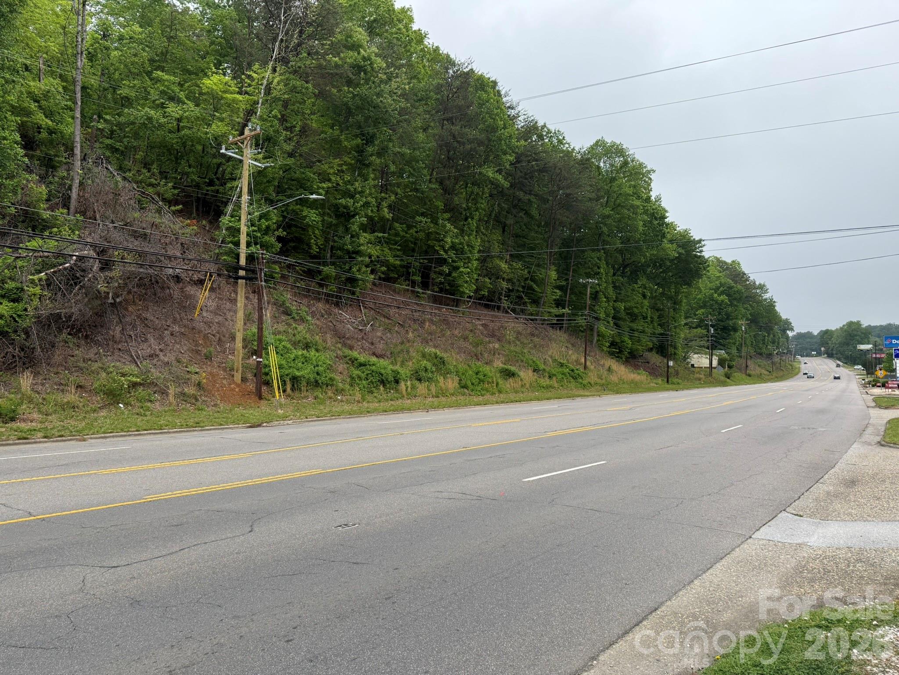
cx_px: 450
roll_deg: -0.1
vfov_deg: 56.8
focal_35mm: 24
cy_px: 338
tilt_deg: +3.4
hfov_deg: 71.6
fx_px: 623
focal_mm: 6.76
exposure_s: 1/868
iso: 100
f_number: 1.78
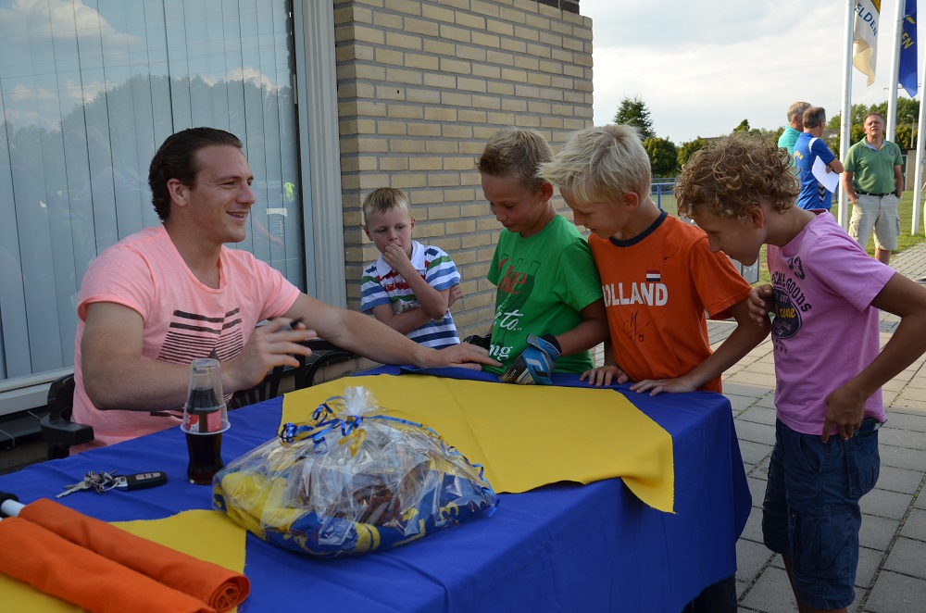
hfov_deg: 57.3
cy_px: 306
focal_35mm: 33
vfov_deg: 39.8
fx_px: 847
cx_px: 463
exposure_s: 1/200
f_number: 7.1
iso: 250
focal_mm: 22
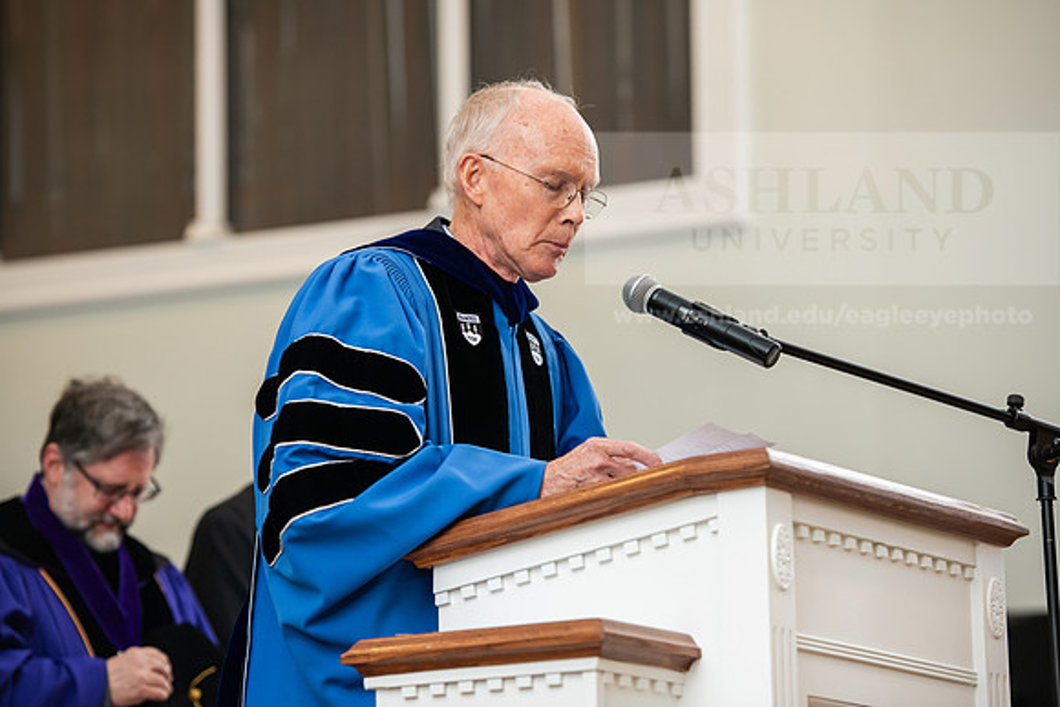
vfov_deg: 10.6
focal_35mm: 130
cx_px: 530
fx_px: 3828
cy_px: 354
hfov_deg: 15.8
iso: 1000
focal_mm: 130
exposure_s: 1/200
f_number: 3.5
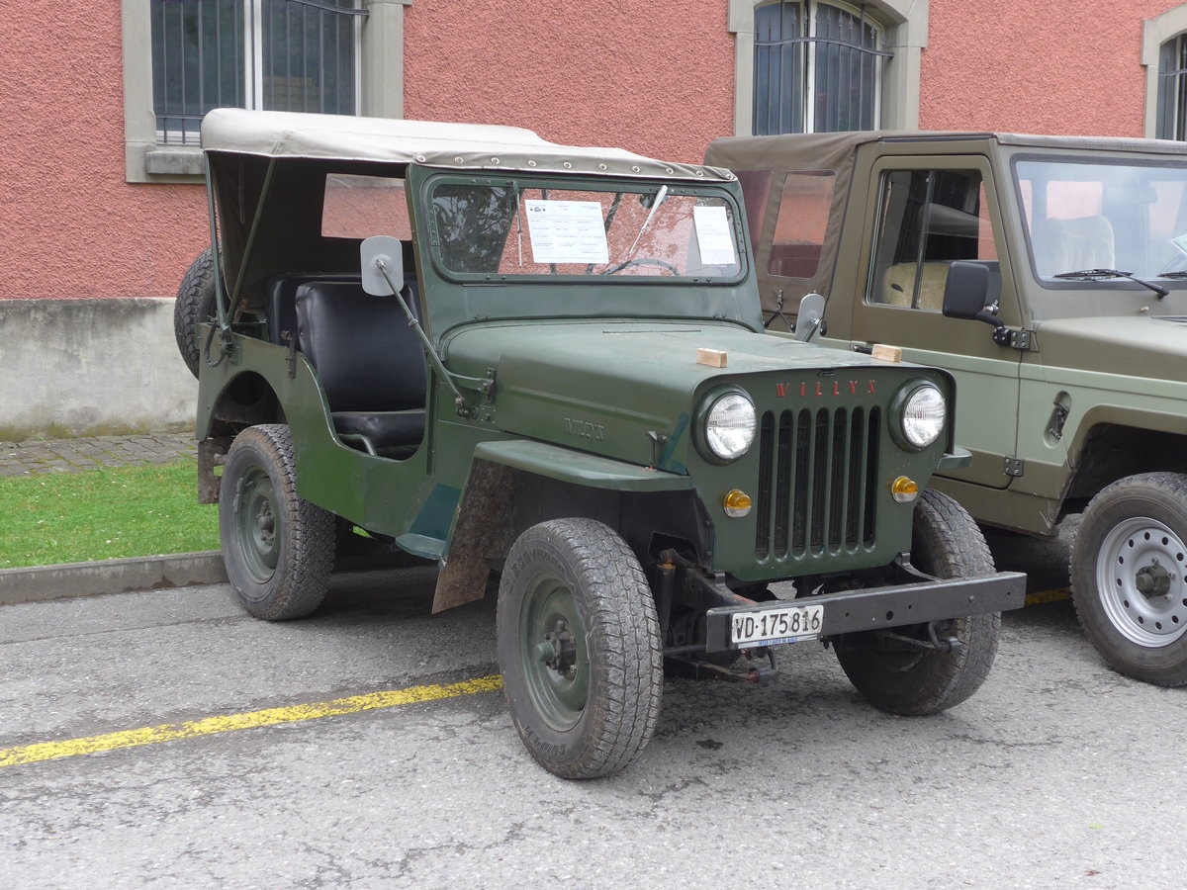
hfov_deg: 36.8
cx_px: 594
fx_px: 1783
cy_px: 445
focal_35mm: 52
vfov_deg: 28.0
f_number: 3.3
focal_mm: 10.7
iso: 80
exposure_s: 1/100
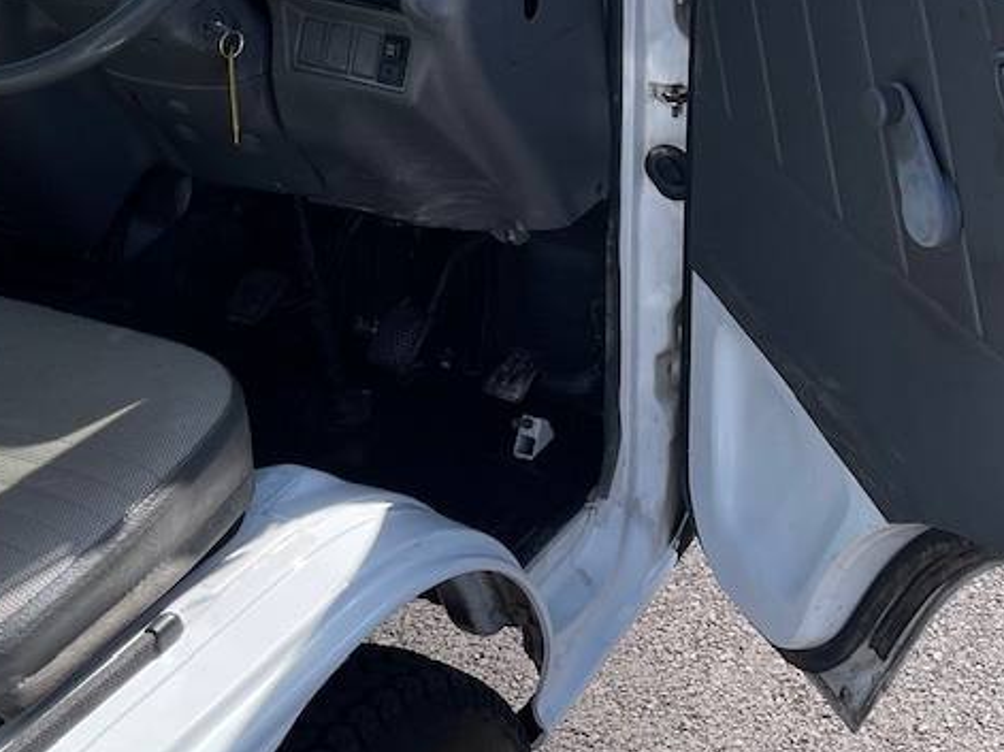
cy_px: -45
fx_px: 1972
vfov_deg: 20.7
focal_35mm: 68
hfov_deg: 28.5
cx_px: 618
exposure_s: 1/1212
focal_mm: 5.1
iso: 32
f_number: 1.6
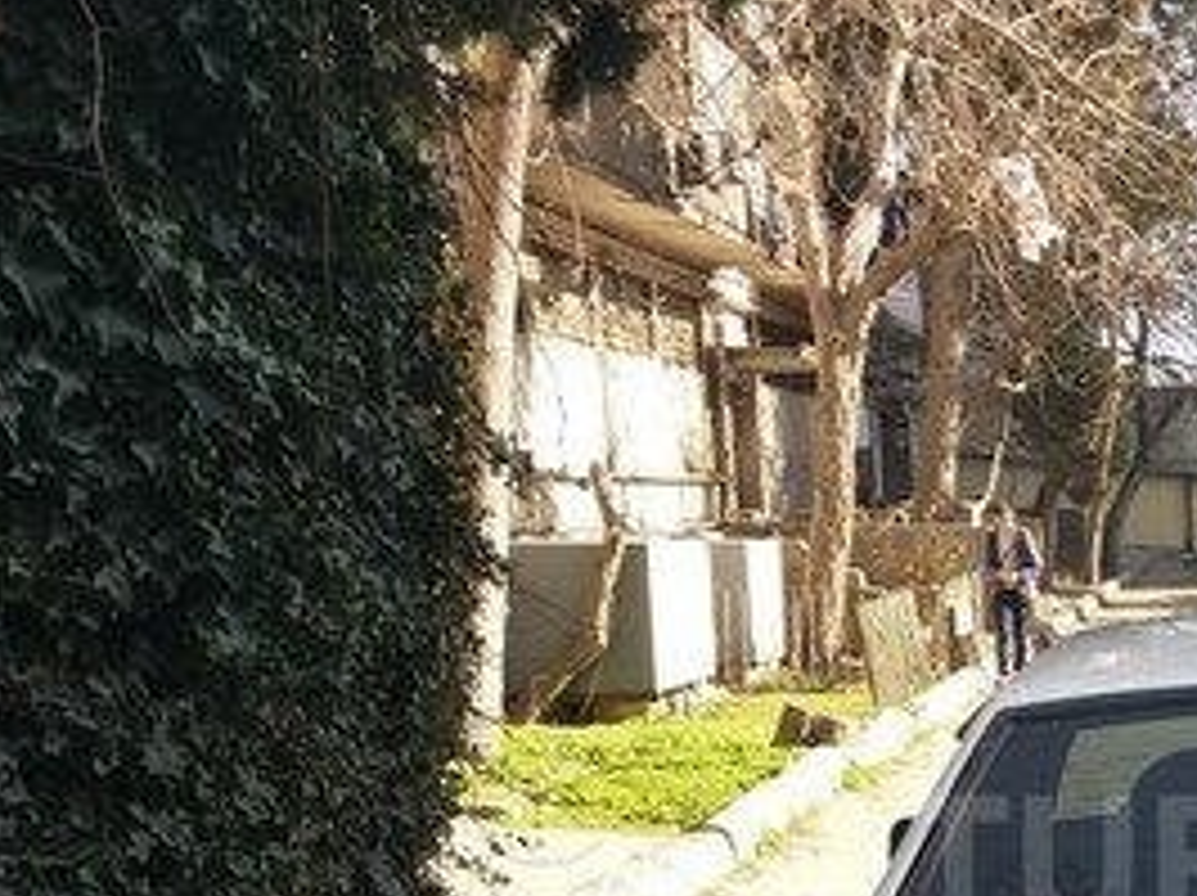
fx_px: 2315
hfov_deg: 26.4
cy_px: 862
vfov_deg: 21.3
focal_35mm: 67
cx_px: 1368
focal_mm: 3.7
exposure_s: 1/313
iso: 40
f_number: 1.9
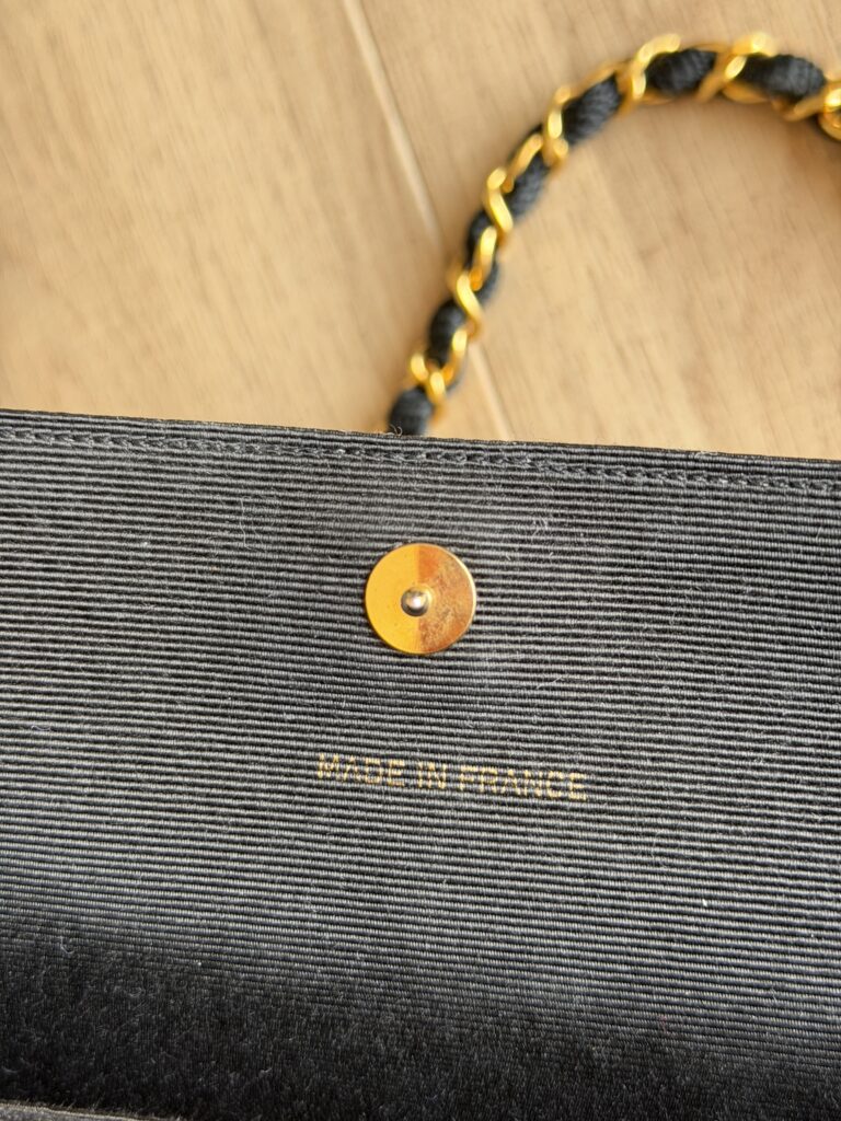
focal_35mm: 48
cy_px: 560
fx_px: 1555
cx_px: 420
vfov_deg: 39.7
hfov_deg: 30.3
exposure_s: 1/60
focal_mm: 6.76
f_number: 1.78
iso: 200
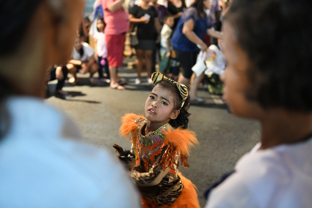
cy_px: 104
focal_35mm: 38
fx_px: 329
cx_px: 156
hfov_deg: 50.7
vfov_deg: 35.0
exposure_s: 1/100
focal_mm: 38
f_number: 2.8
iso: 12800
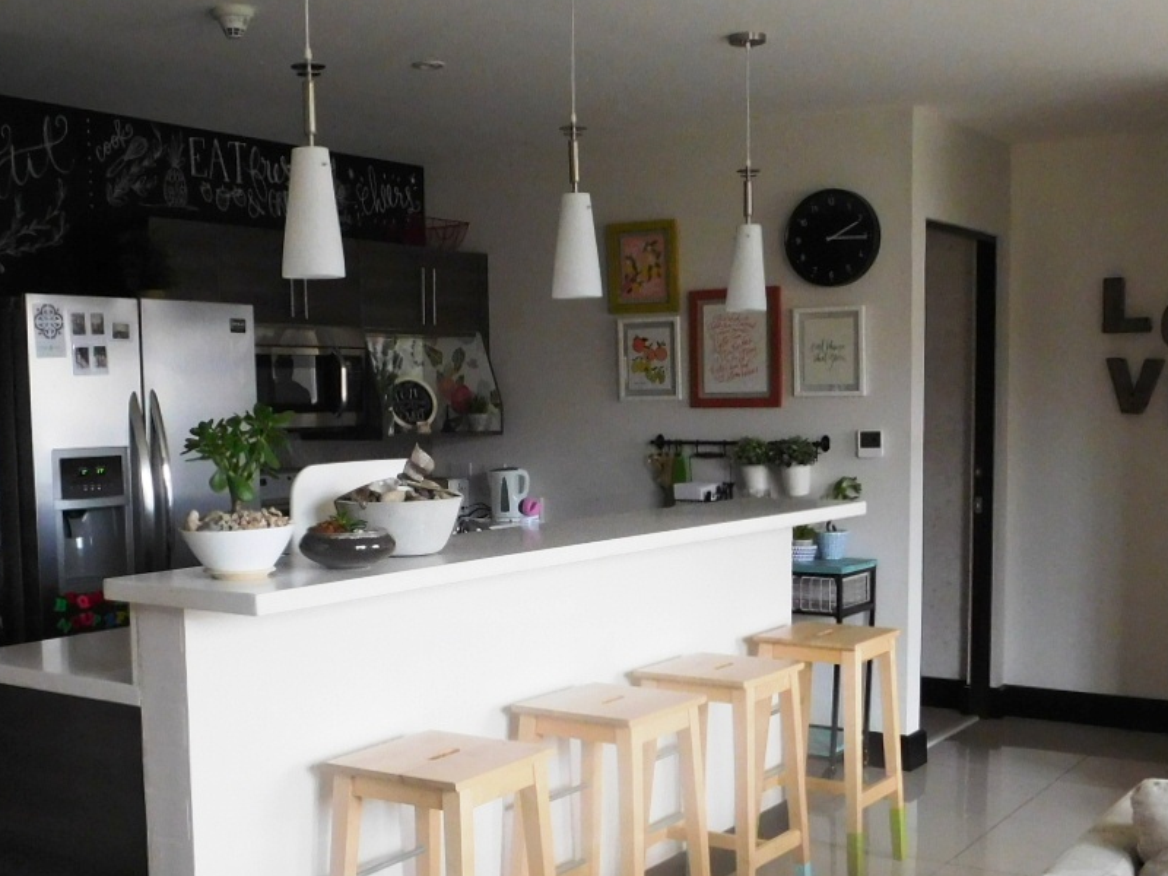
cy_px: 568
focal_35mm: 46
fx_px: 1552
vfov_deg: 31.3
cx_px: 483
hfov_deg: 41.1
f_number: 3
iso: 400
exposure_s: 1/30
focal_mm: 4
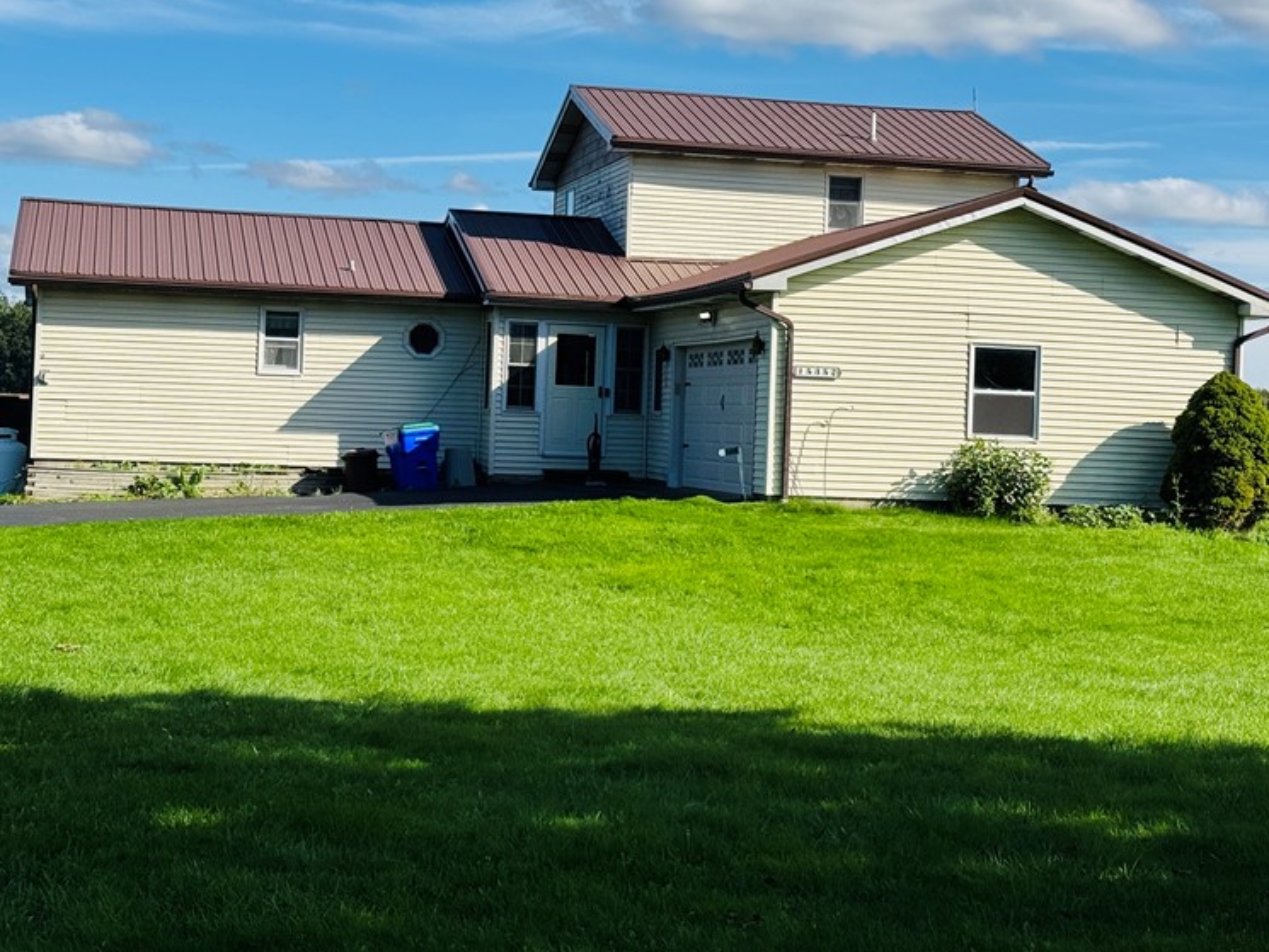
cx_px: 709
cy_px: 359
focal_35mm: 66
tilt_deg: +1.3
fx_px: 2420
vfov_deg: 22.2
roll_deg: -2.3
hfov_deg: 29.4
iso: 64
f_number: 1.78
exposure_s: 1/6410
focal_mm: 6.76
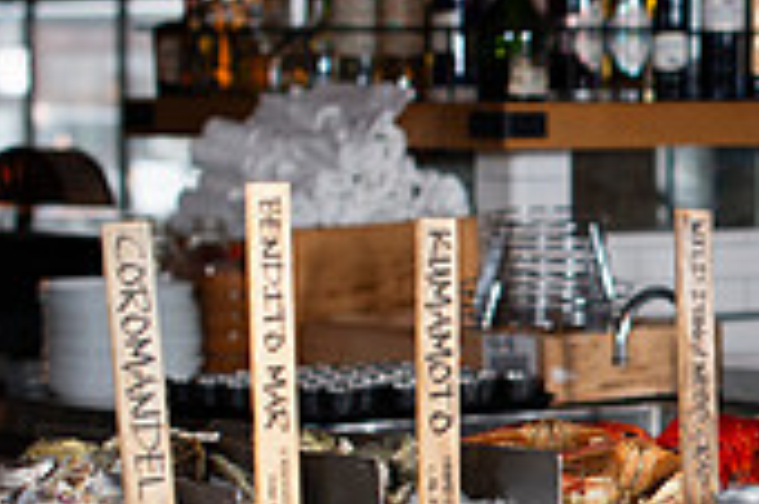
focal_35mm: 171
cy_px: 462
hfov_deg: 11.5
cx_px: 1130
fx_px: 3602
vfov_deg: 8.0
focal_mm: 50
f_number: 3.2
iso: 200
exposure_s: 1/100
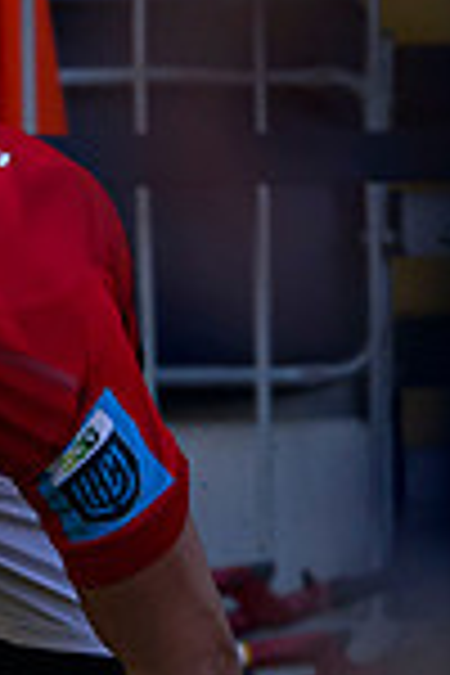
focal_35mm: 4054
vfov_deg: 0.5
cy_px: 1047
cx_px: -710
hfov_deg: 0.3
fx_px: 76007
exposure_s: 1/1600
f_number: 4
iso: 800
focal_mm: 560
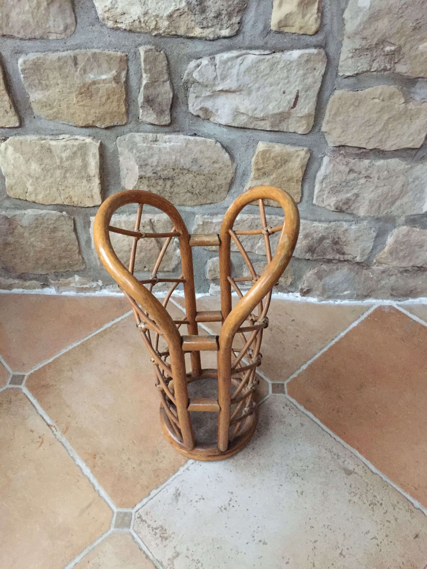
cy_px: 284
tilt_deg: -43.5
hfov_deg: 48.2
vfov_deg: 61.7
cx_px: 214
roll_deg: +2.6
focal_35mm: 29
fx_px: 477
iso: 400
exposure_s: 1/17
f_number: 2.2
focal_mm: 4.15
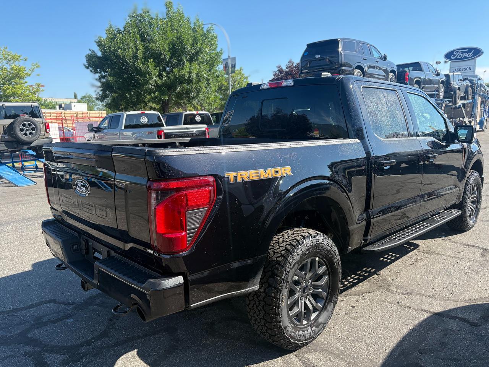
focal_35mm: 26
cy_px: 184
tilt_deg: -9.0
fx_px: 367
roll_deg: +1.1
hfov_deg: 67.3
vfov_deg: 53.1
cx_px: 244
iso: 64
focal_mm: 5.96
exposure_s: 1/1517
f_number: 1.6
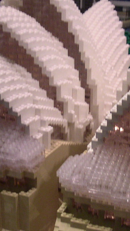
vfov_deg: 24.4
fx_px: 533
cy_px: 130
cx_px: 101
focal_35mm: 87
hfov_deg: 13.9
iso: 100
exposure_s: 1/15
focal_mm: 6
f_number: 2.8
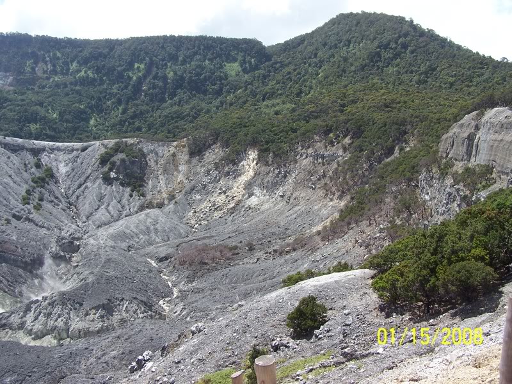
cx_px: 256
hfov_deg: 49.0
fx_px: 562
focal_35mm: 38
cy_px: 192
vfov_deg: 37.7
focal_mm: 6.3
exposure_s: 1/500
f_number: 4
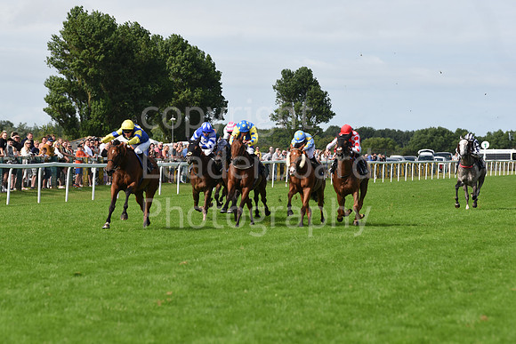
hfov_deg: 10.3
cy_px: 172
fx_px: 2867
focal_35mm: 200
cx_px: 258
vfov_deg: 6.9
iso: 400
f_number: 6.3
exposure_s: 1/1600
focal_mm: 200
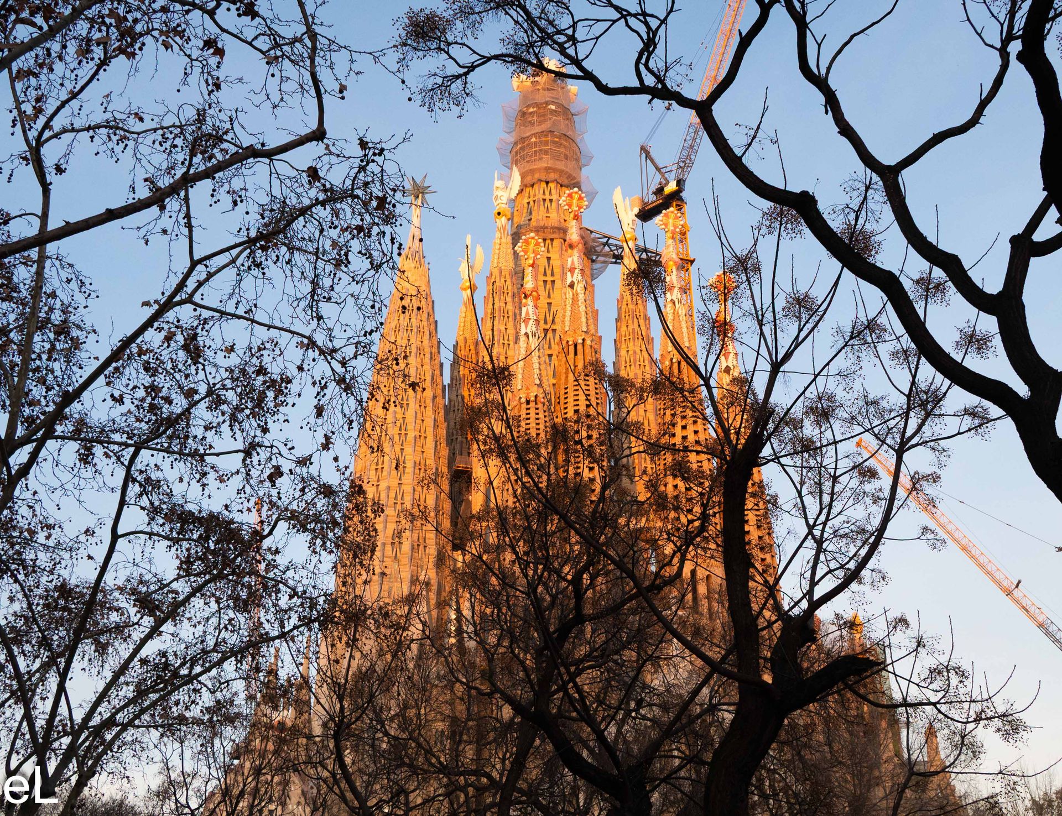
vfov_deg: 36.2
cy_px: 415
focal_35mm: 40
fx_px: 1250
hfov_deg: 46.0
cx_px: 575
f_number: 6.3
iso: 1250
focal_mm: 25
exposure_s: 1/500
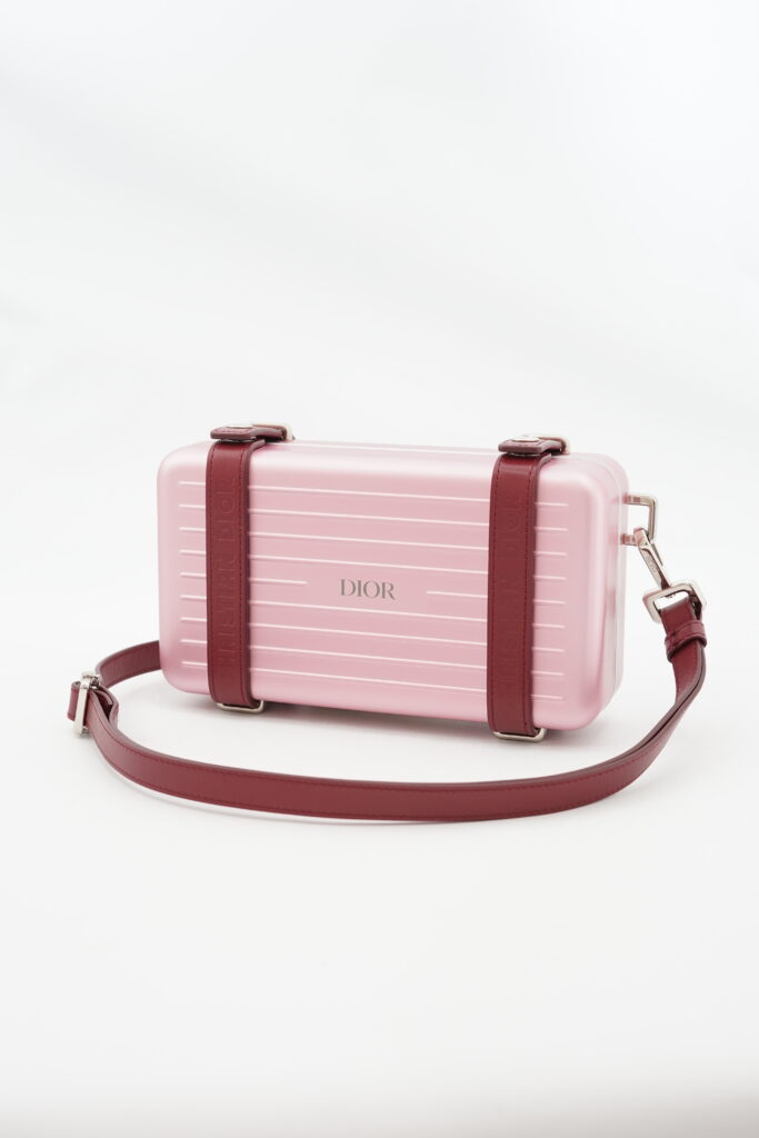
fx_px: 1581
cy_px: 569
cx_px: 380
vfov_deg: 39.6
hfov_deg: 27.0
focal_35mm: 50
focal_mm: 50
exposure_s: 1/10
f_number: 6.3
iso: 640
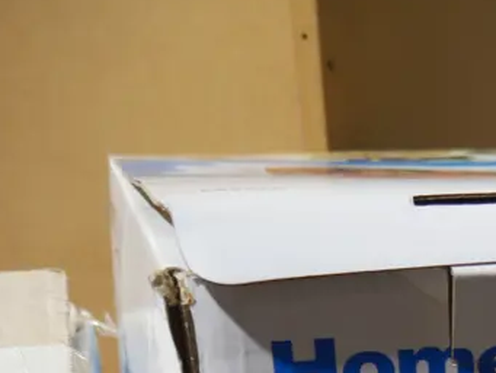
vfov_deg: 16.2
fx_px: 1204
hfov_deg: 20.6
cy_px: 550
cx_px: 692
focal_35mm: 84
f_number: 3.5
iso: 320
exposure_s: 1/60
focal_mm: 14
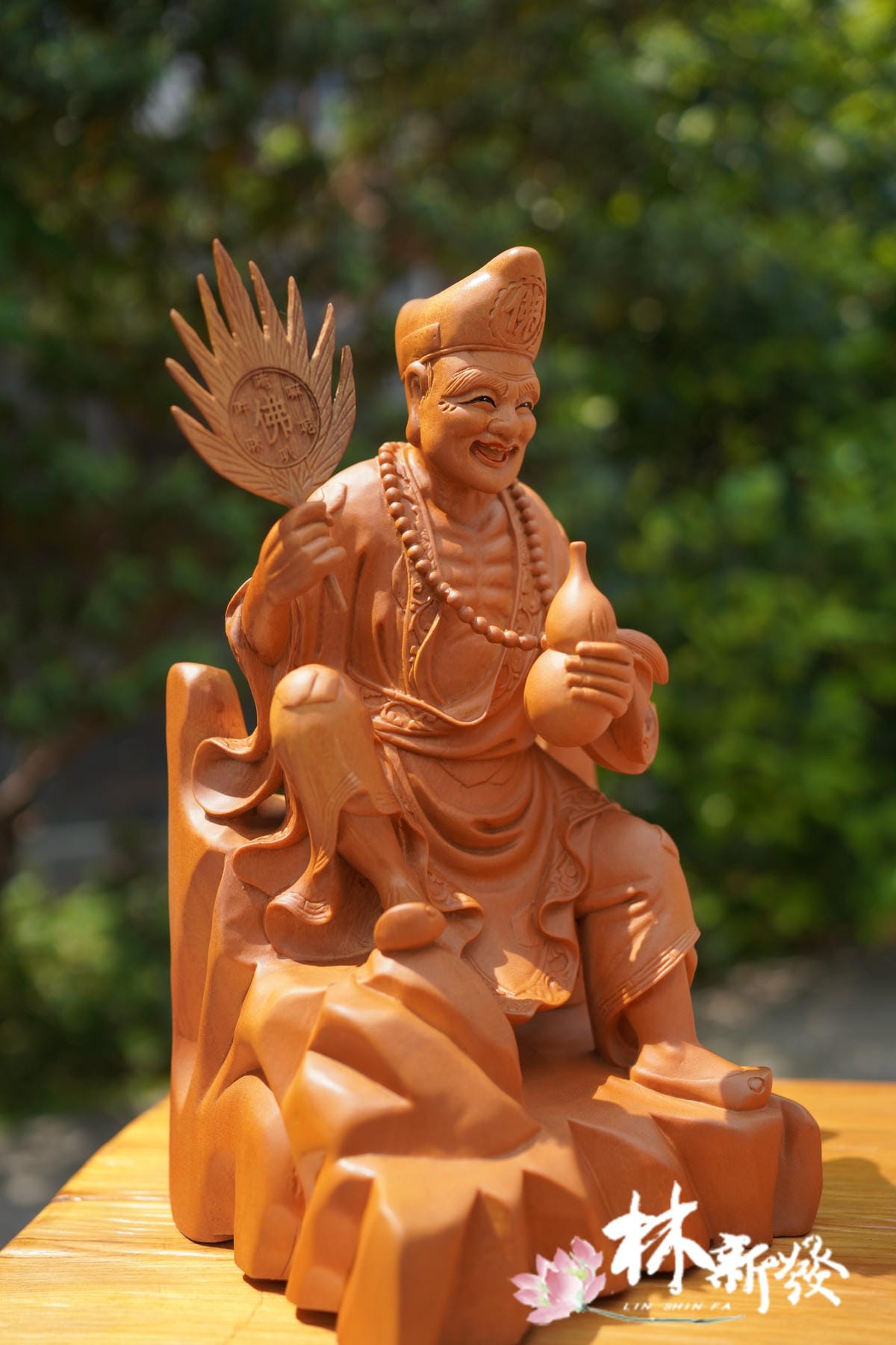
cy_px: 672
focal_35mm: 35
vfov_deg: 54.4
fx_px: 1307
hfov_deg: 37.9
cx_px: 448
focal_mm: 35
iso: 400
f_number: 3.2
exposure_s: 1/4000
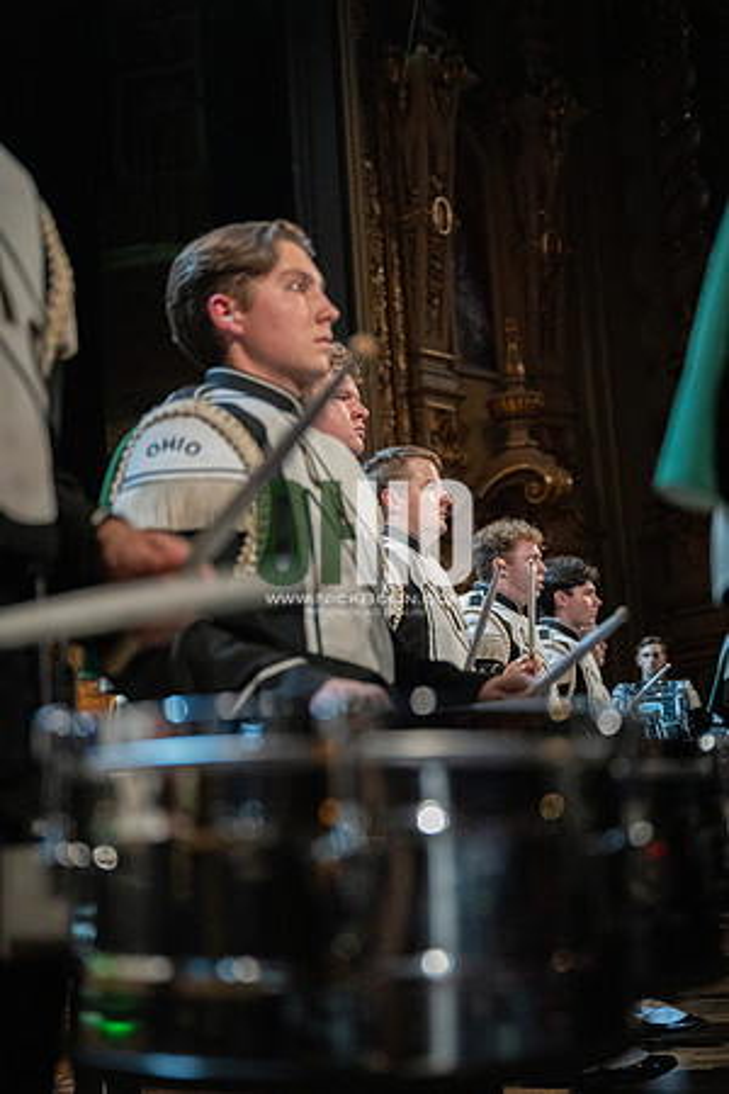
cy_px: 547
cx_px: 364
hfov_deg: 29.9
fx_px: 1367
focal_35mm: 45
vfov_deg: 43.6
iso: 12800
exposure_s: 1/500
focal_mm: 45
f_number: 2.8
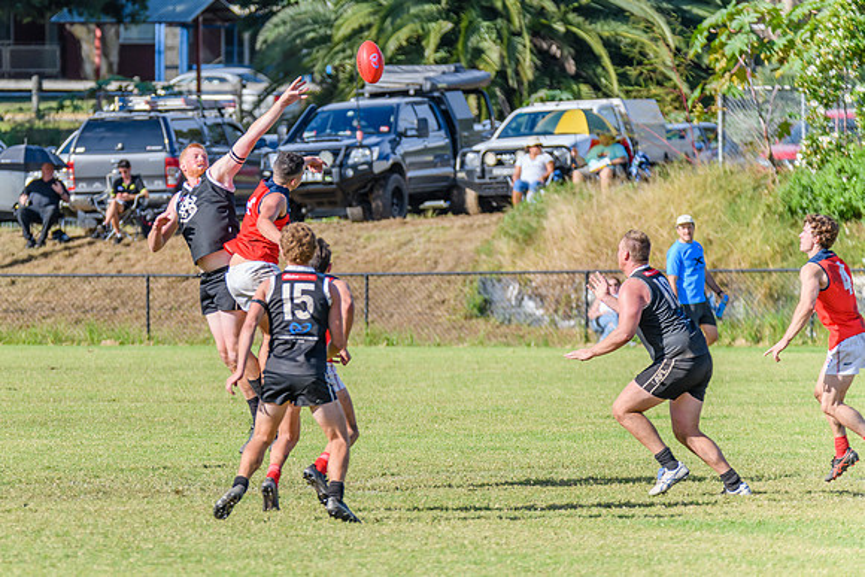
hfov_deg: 4.7
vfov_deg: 3.1
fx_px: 10520
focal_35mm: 438
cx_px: 329
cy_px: 227
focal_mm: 350
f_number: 6.3
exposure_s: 1/2000
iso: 800
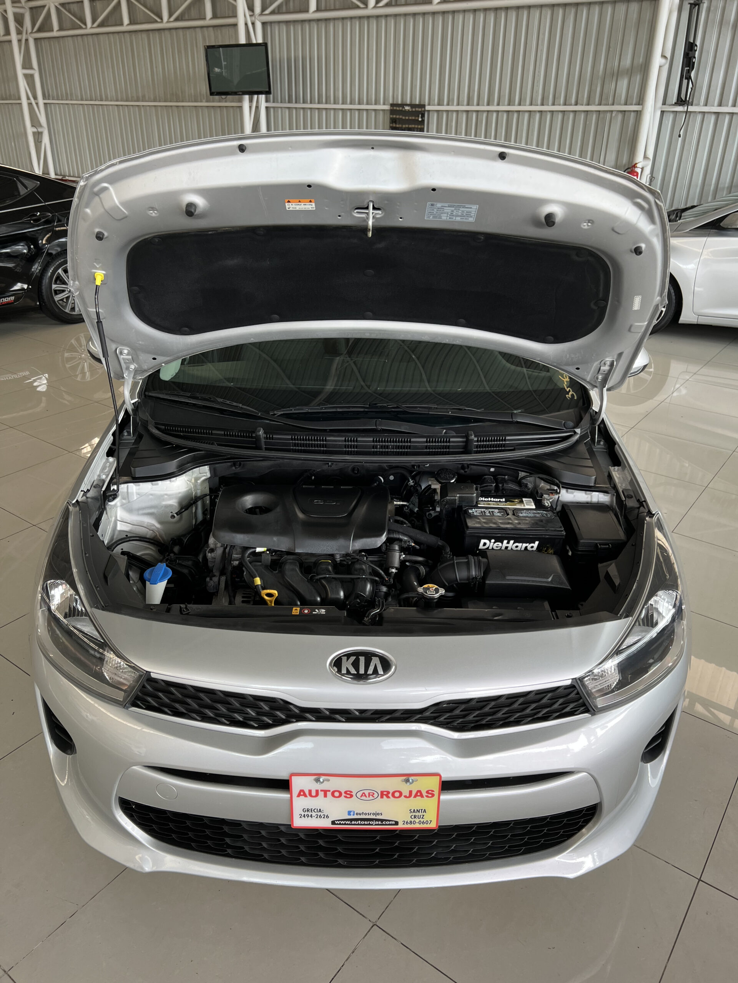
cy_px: 492
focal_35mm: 26
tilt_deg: -27.9
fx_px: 739
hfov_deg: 53.1
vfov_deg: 67.3
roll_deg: -1.2
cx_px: 369
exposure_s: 1/121
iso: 64
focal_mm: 5.7
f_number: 1.5
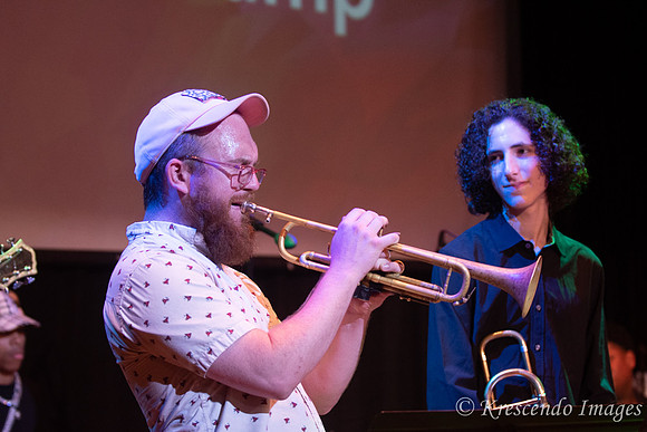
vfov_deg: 13.0
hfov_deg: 19.5
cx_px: 324
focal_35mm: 105
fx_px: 1887
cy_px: 216
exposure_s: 1/200
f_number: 2.8
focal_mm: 70
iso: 1600
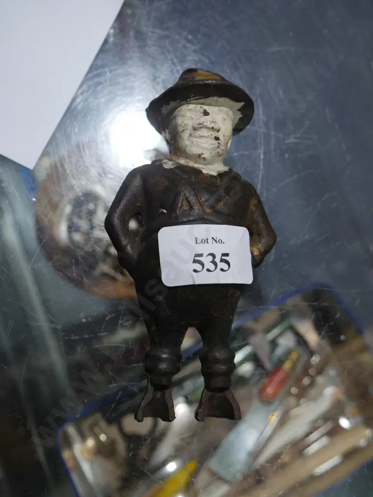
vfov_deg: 51.4
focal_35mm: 36
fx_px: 517
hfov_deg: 39.7
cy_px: 248
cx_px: 186
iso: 200
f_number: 4.5
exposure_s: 1/80
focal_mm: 18
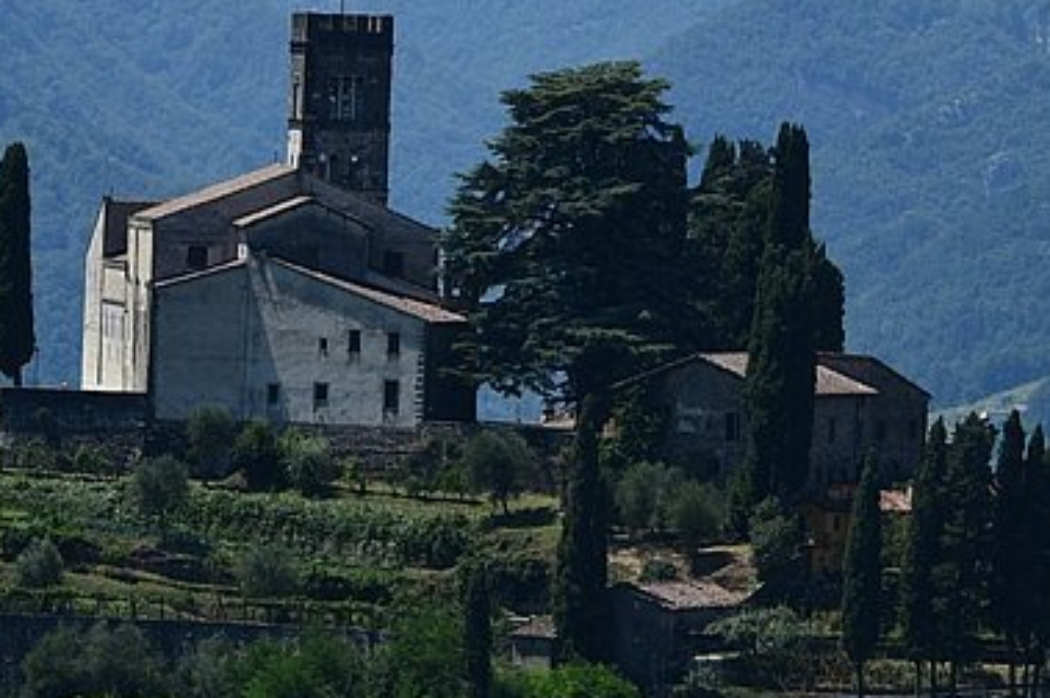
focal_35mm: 356
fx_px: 10374
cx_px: 1031
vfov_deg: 3.8
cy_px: -50
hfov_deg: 5.8
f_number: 6.3
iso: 100
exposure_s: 1/640
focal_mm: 78
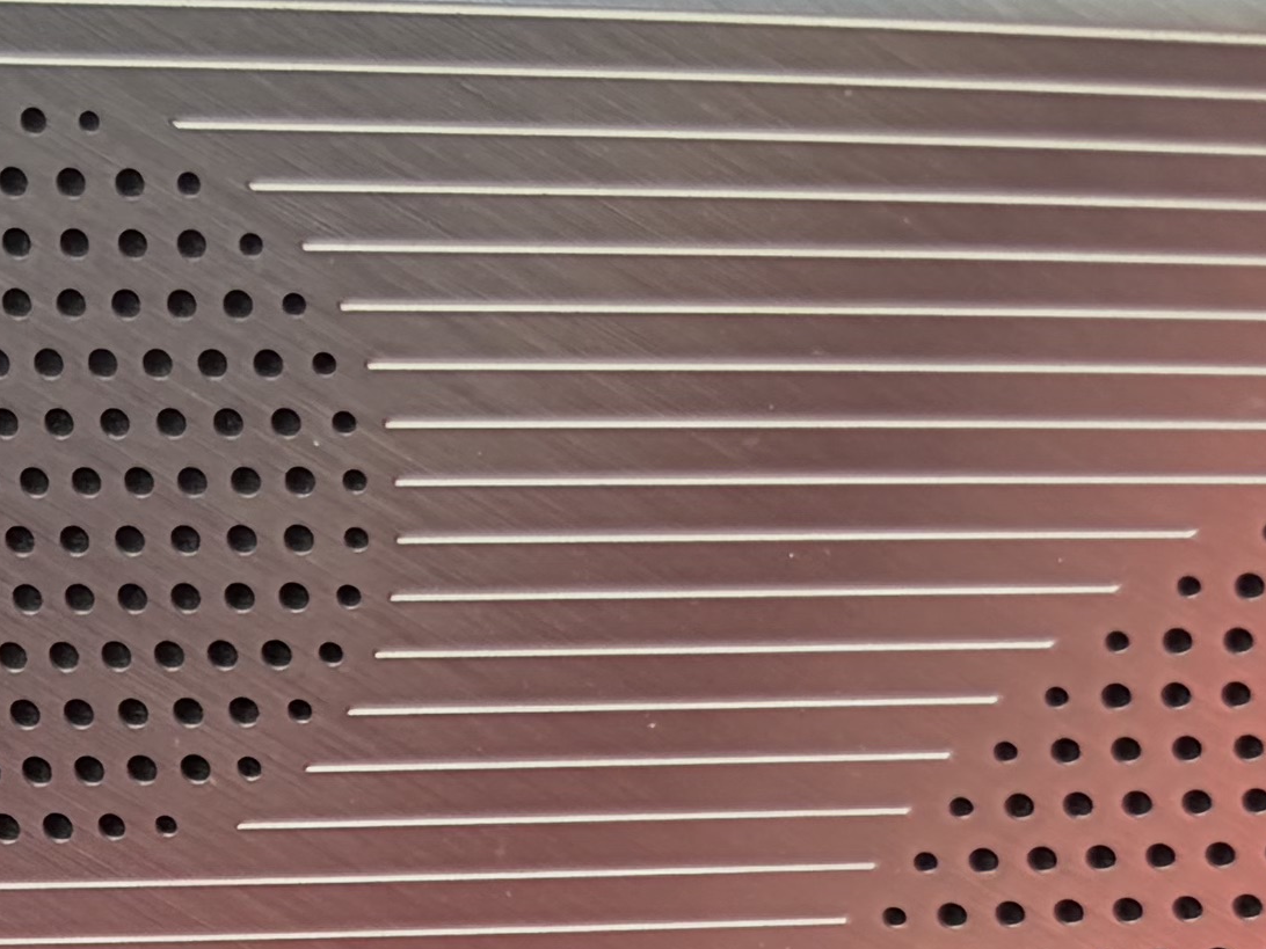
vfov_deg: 10.6
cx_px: -328
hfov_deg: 14.0
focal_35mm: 136
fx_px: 4974
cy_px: 1360
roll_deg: -4.2
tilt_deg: -27.7
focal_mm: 5.96
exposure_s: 1/196
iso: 64
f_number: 1.6
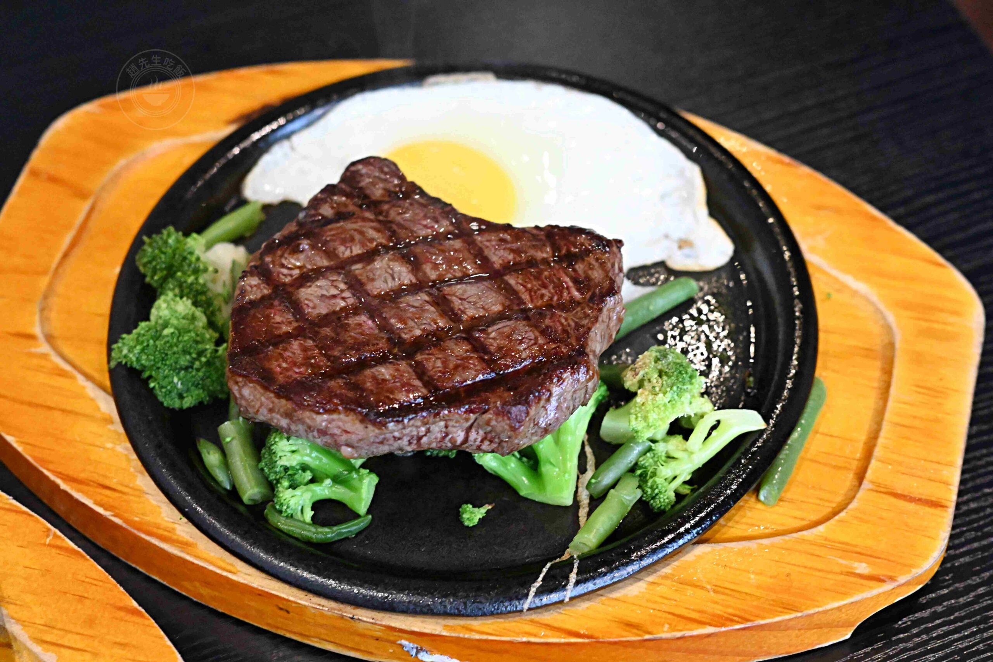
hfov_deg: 27.0
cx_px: 496
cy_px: 331
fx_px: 2069
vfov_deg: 18.2
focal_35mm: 75
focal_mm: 50
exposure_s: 1/200
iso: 6400
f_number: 3.2
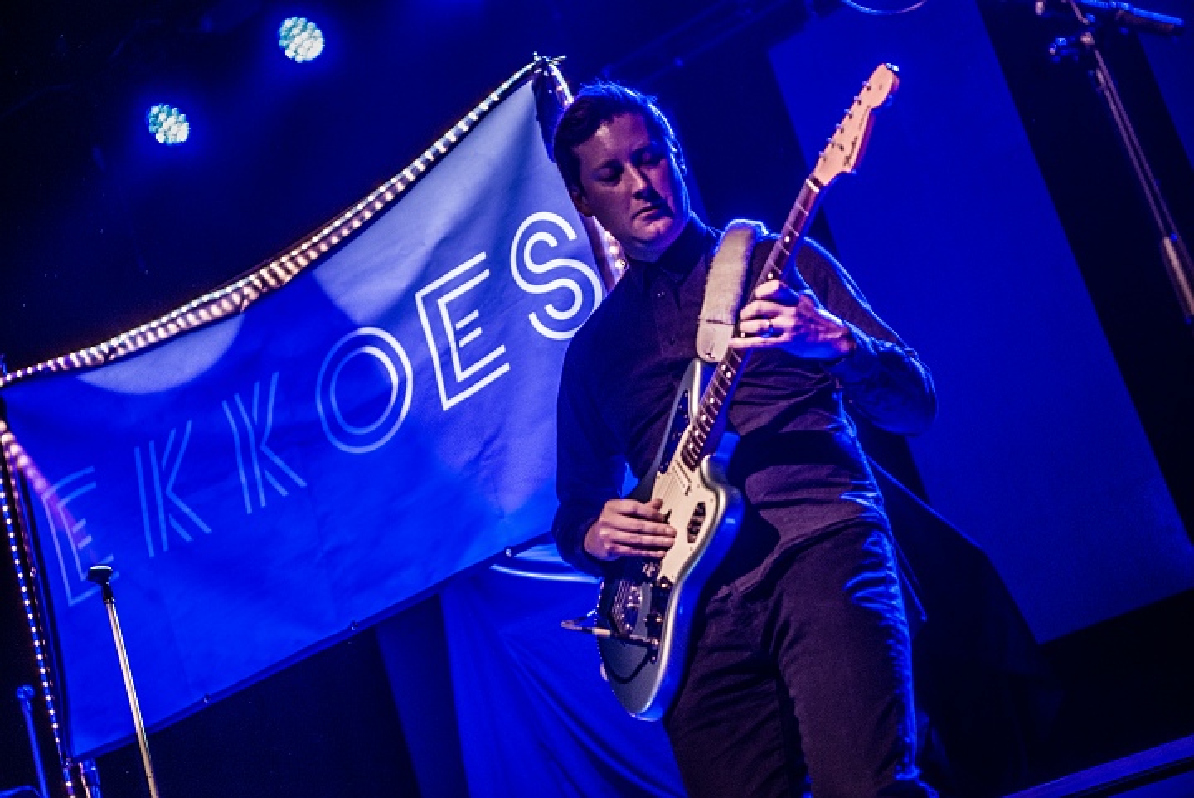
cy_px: 399
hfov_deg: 28.8
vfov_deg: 19.5
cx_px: 597
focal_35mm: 70
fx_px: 2323
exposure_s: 1/80
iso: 2000
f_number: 2.8
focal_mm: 70
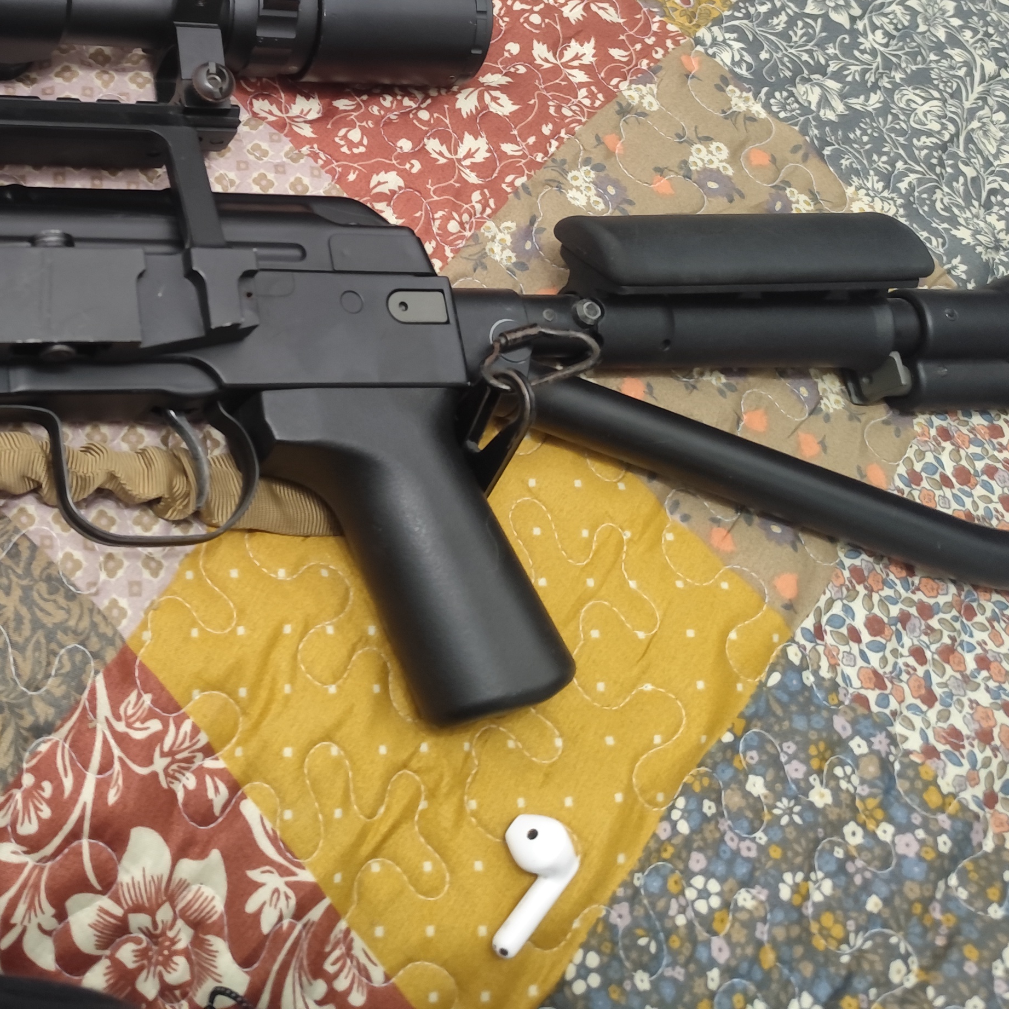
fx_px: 1484
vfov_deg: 36.0
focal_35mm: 45
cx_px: 149
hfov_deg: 35.8
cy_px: 172
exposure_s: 1/25
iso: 1600
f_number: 1.65
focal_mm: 6.14
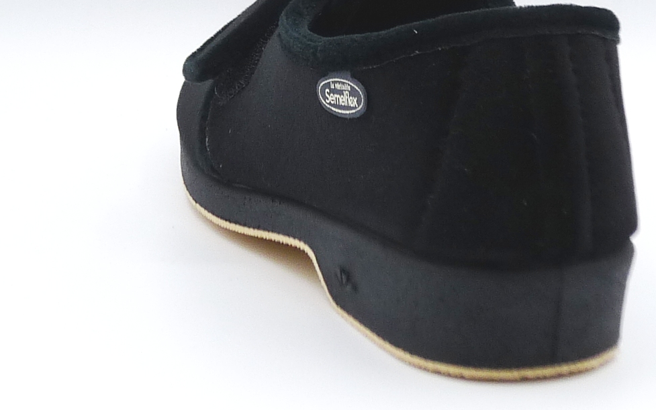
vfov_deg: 14.1
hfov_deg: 22.5
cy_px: 39
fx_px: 1645
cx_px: 400
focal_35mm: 92
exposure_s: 1/100
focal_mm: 5.4
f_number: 3.6
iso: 100
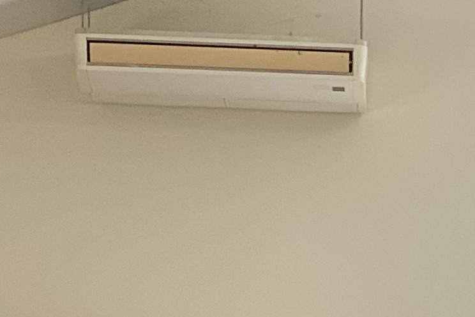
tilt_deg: -3.1
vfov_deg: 4.5
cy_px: 863
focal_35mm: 293
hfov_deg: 6.9
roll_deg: -0.5
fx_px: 3866
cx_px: 735
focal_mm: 6
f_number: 2.4
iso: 80
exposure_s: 1/122
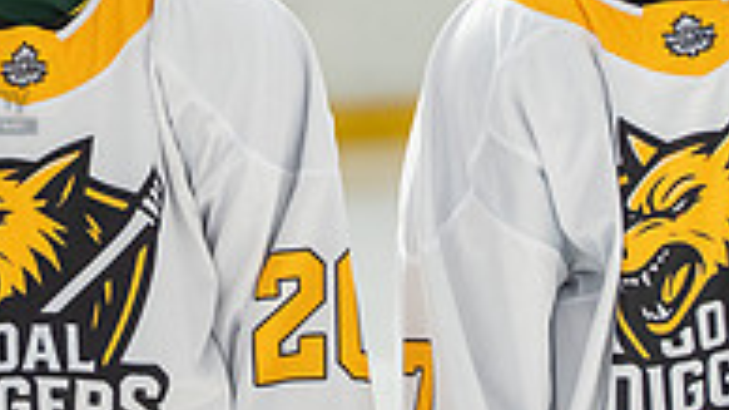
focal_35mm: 405
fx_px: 7827
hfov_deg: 5.3
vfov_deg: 3.0
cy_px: 77
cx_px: -120
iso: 1000
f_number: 2.8
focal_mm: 86
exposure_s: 1/1600
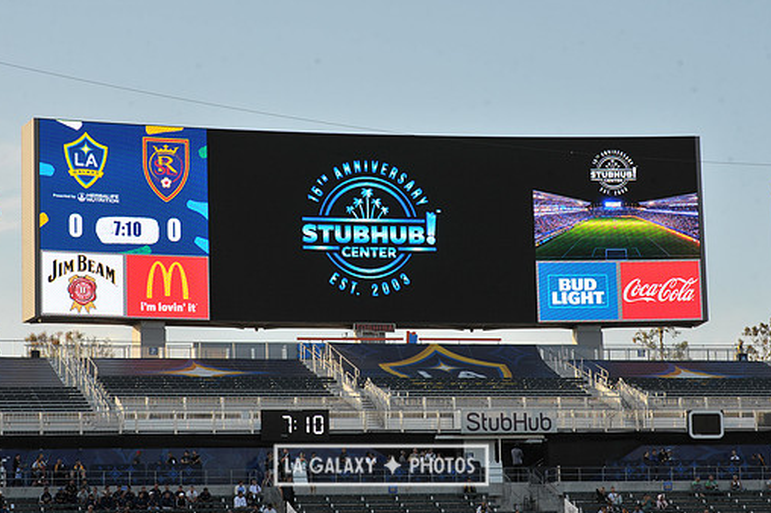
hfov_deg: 17.1
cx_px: 381
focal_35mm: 120
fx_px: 2568
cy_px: 237
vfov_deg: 11.4
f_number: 10
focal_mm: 105
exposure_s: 1/400
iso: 400
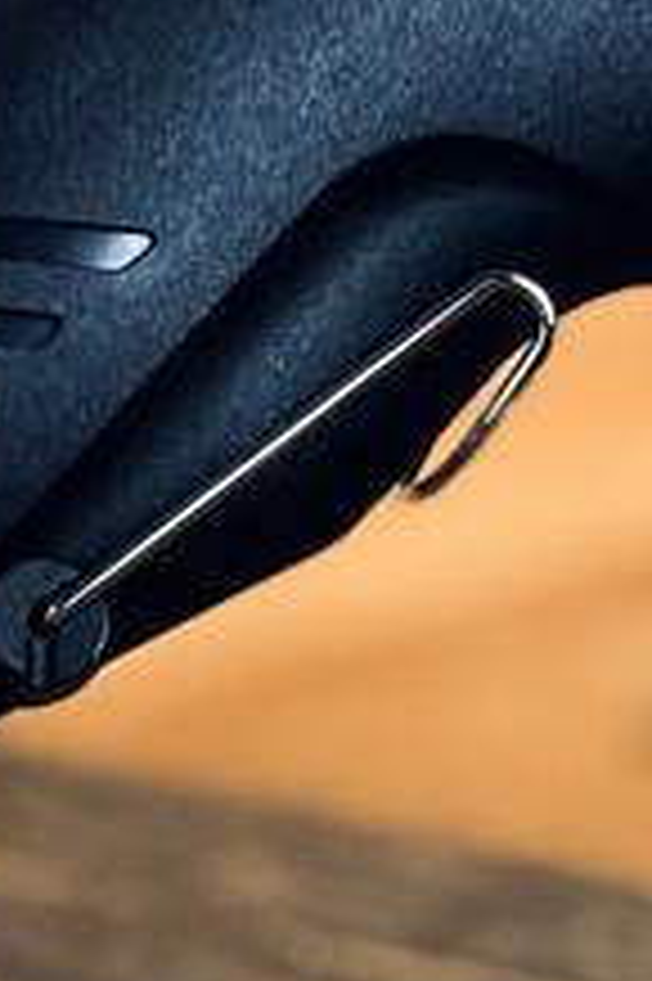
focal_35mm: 127
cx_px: -351
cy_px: 248
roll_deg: -0.6
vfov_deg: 16.1
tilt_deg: -11.9
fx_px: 3455
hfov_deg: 10.4
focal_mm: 5.1
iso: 100
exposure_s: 1/100
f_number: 1.6
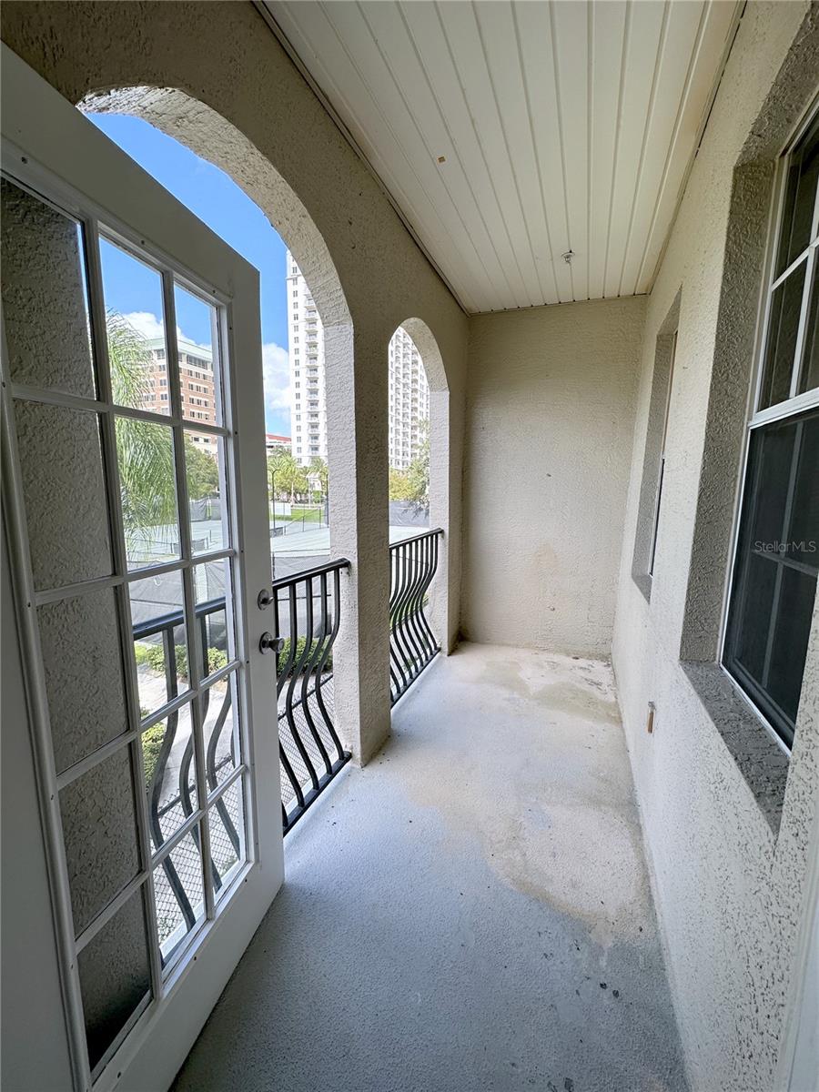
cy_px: 546
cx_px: 410
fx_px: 442
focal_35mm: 14
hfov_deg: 85.7
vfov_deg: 102.1
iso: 40
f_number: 2.2
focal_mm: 2.22
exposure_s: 1/489
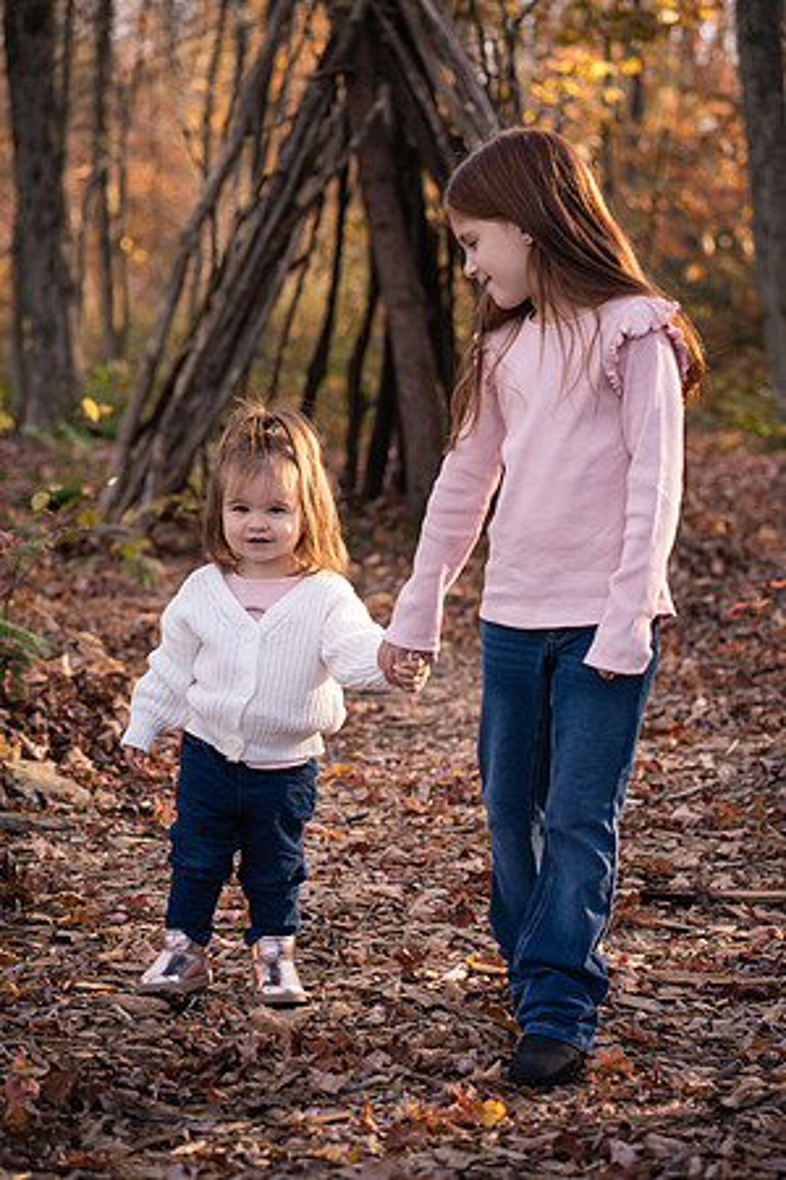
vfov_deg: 23.9
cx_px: 393
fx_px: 2784
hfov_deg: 16.1
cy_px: 590
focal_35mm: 85
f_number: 4
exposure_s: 1/400
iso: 320
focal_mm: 85
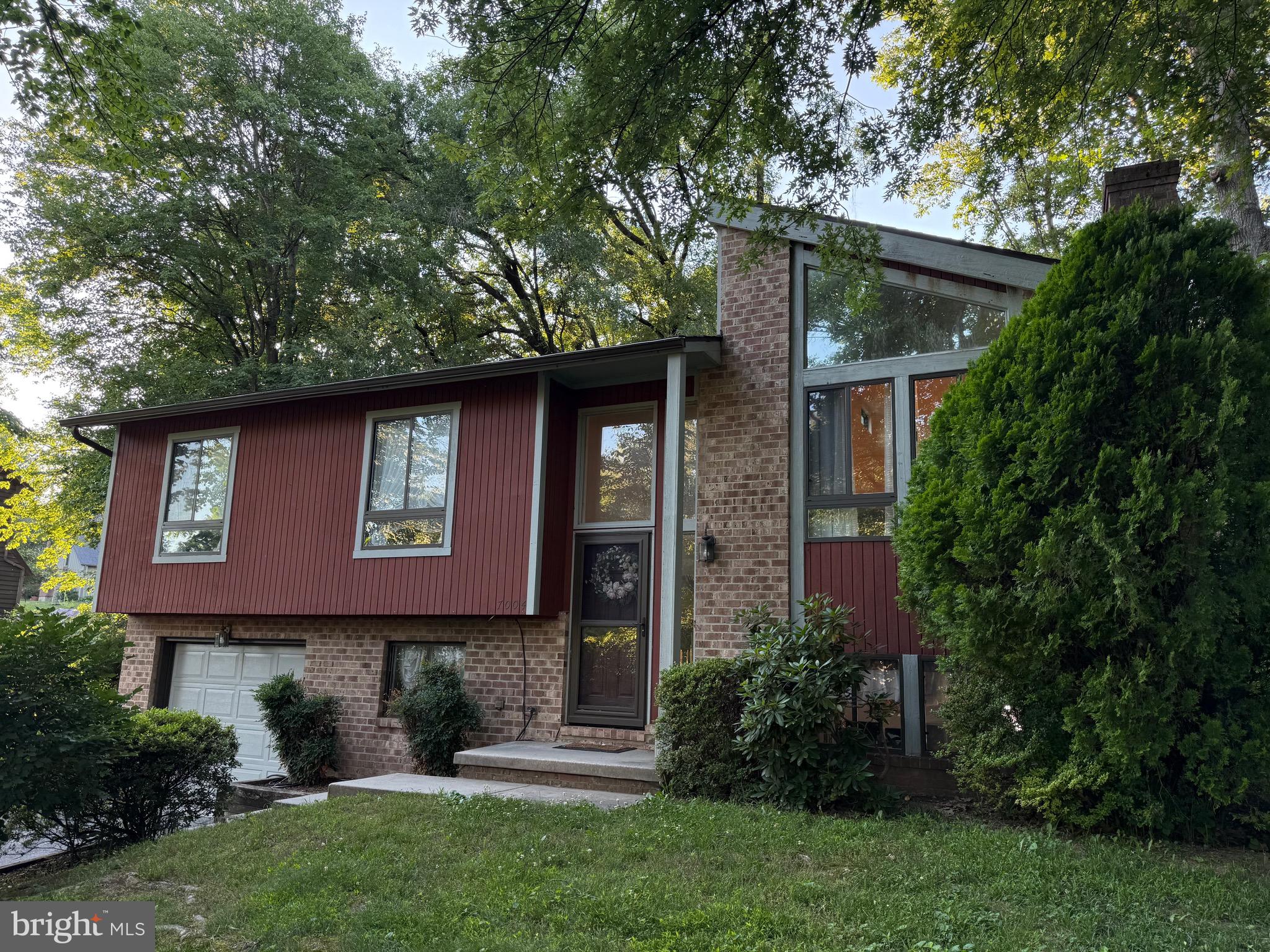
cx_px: 635
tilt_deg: +10.8
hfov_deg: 71.6
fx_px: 881
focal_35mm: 24
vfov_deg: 56.8
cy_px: 476
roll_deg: -1.8
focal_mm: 6.76
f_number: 1.78
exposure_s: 1/193
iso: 80
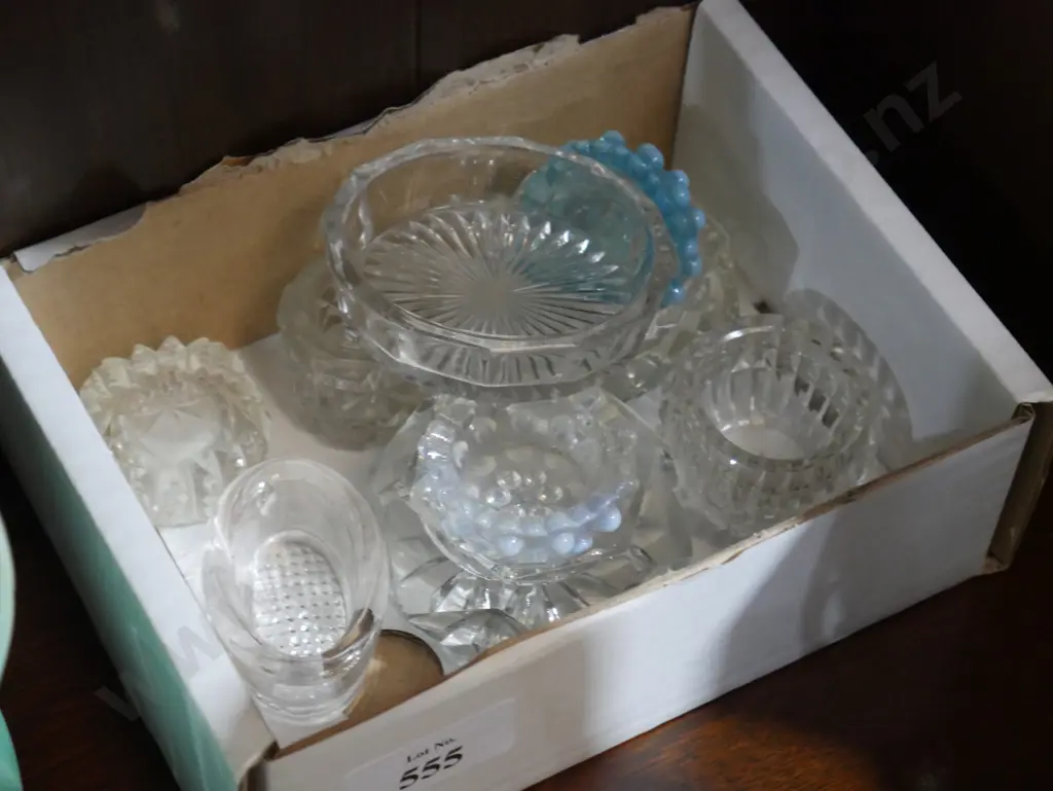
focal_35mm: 84
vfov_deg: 17.6
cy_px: 396
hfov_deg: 23.3
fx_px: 2556
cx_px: 526
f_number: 5.6
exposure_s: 1/60
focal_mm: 42
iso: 3200
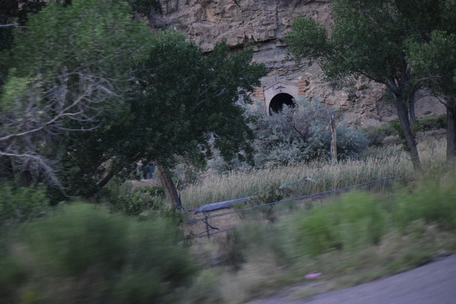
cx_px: 228
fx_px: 1045
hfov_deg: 24.6
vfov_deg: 16.6
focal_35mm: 82
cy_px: 152
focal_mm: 55
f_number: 4
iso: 3200
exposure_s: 1/200
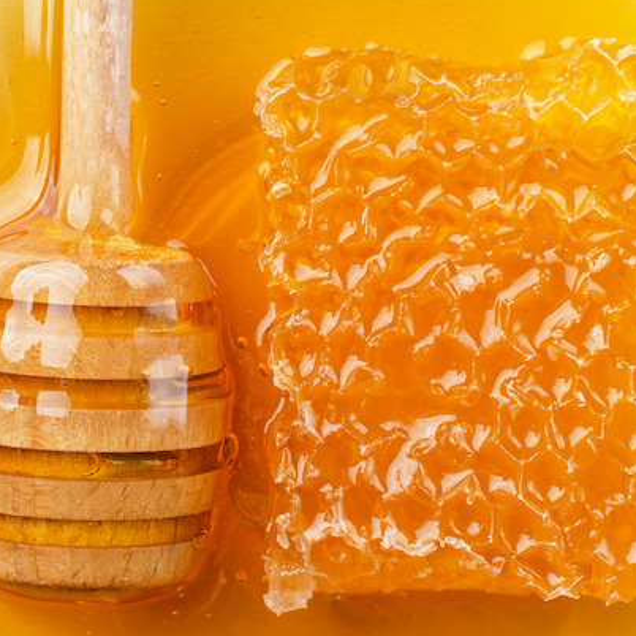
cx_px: 84
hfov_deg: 21.8
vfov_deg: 22.3
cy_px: 350
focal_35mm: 78
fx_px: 1616
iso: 100
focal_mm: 35
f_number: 7.1
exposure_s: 1/100
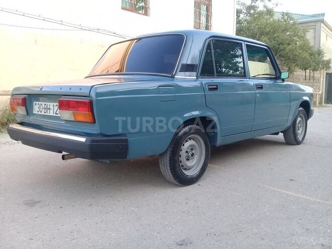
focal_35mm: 31
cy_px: 124
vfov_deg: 45.4
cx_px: 166
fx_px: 297
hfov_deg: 58.4
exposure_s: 1/100
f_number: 2.2
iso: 64
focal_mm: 3.3
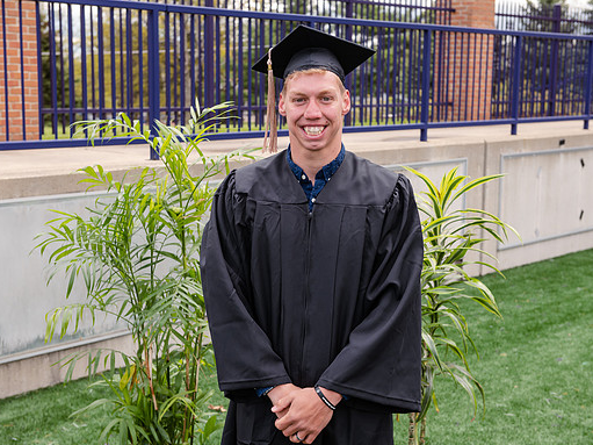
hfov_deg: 32.2
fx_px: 1028
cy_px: 224
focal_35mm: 60
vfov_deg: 24.4
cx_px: 294
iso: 200
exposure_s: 1/200
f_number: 5.6
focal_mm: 55
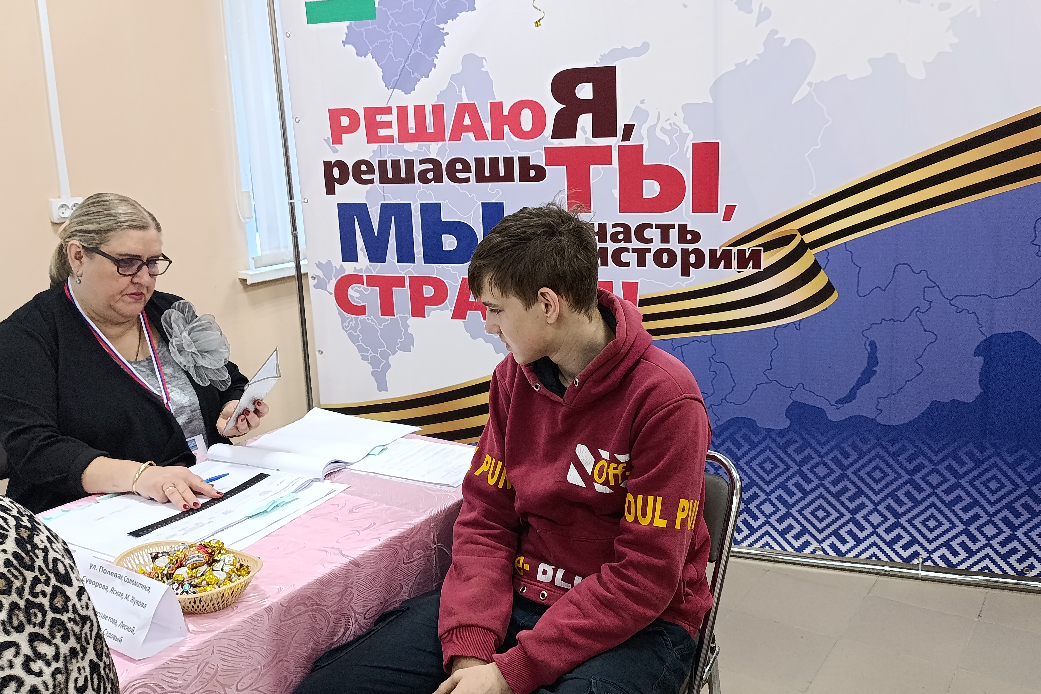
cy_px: 339
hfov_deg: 57.2
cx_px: 523
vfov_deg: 40.0
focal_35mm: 33
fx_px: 954
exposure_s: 1/33.3
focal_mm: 4.71
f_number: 1.7
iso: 250
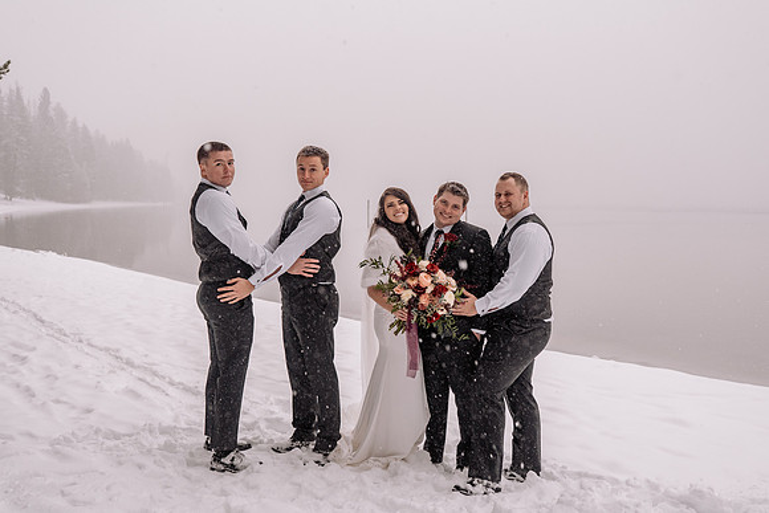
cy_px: 248
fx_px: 794
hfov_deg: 51.6
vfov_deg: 35.8
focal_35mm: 37
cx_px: 403
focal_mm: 35
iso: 1250
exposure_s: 1/250
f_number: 5
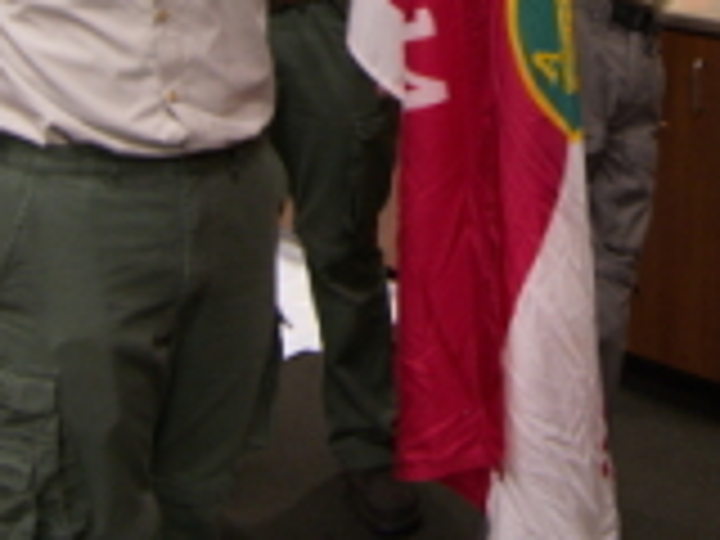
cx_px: 565
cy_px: -160
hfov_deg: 26.2
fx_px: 1518
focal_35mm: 73
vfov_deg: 18.7
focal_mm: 14
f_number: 3.5
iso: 1000
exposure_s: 1/60
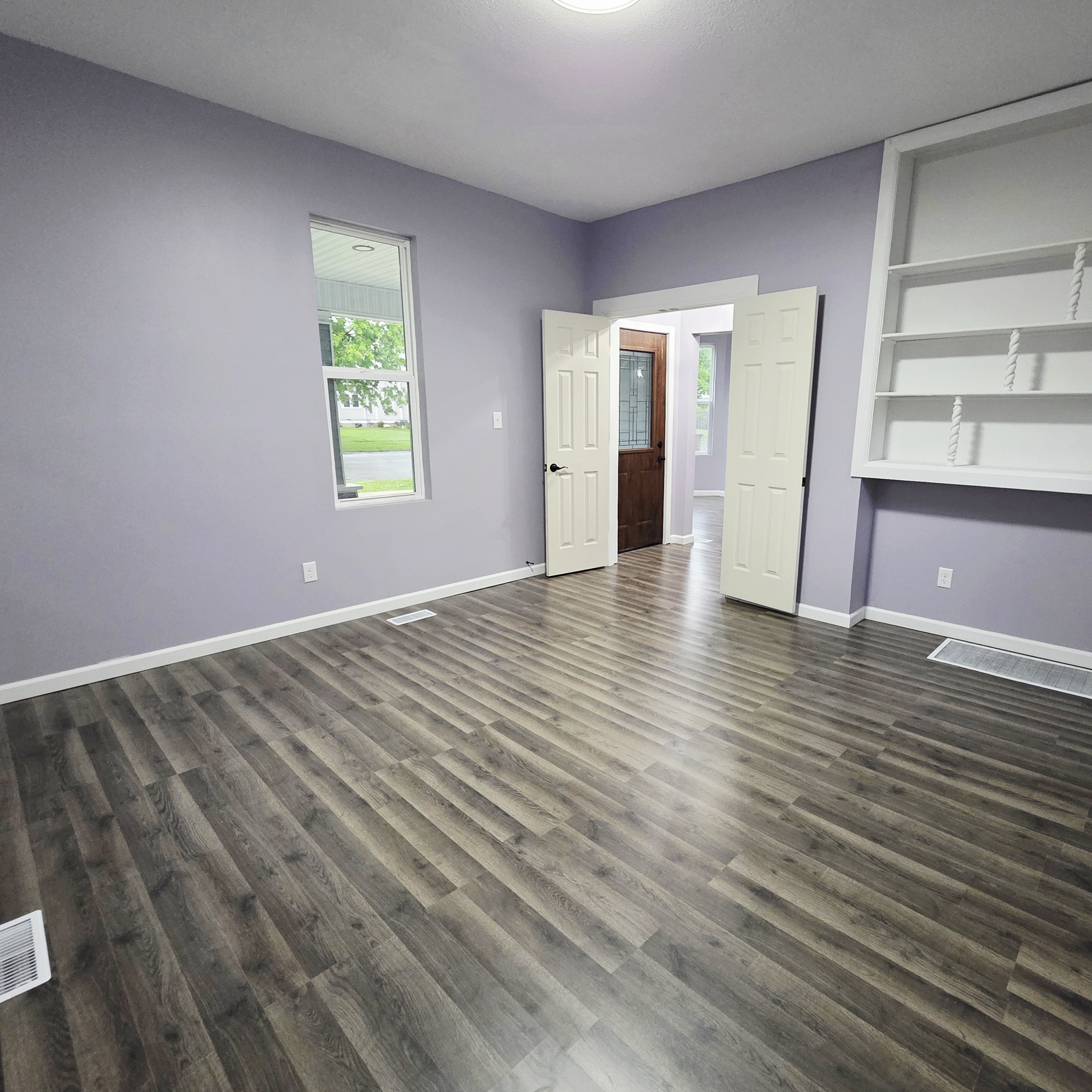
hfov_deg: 87.0
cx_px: 612
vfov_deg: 87.4
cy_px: 553
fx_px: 571
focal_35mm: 16
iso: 800
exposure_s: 1/60.2
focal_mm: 2.2
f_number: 1.9
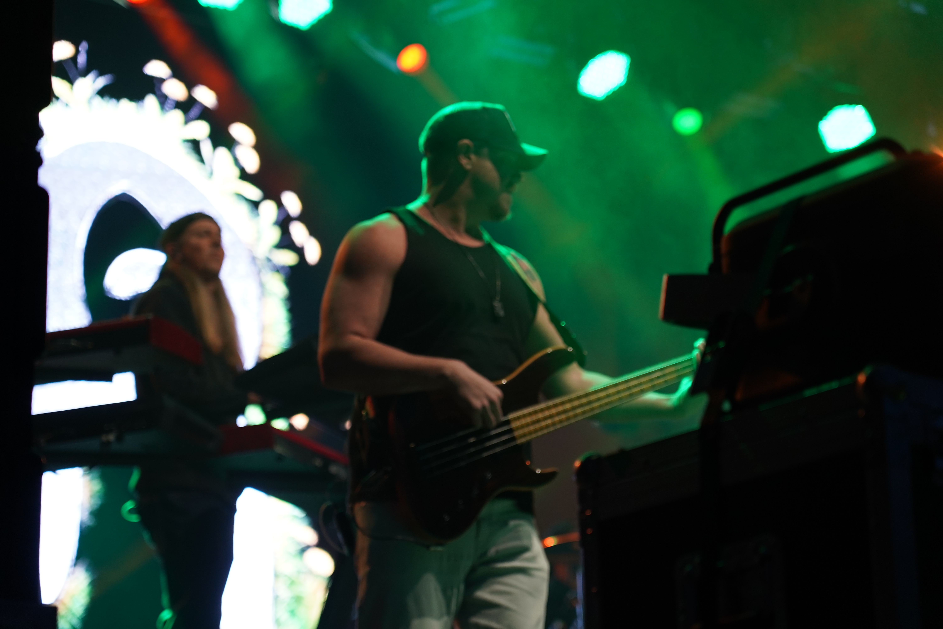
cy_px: 314
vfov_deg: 13.0
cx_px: 472
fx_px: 2750
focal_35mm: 105
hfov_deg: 19.5
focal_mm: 105
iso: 1250
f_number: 4
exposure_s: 1/160
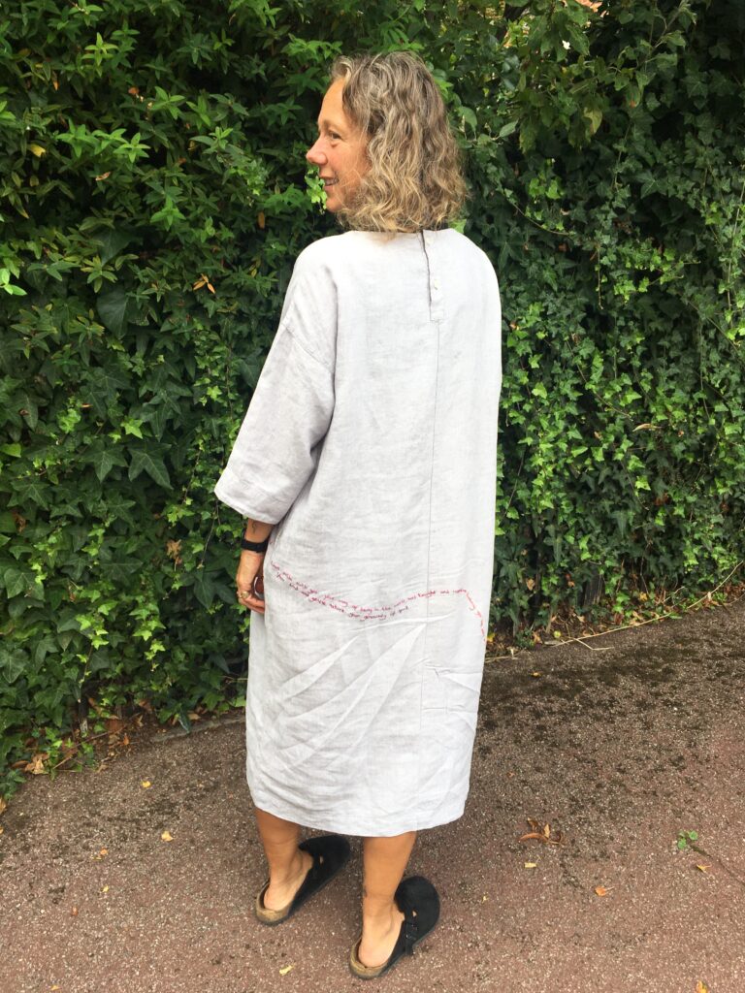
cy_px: 496
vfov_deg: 61.7
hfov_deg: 48.2
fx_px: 832
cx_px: 372
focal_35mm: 29
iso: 25
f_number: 2.2
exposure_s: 1/269
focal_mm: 4.15
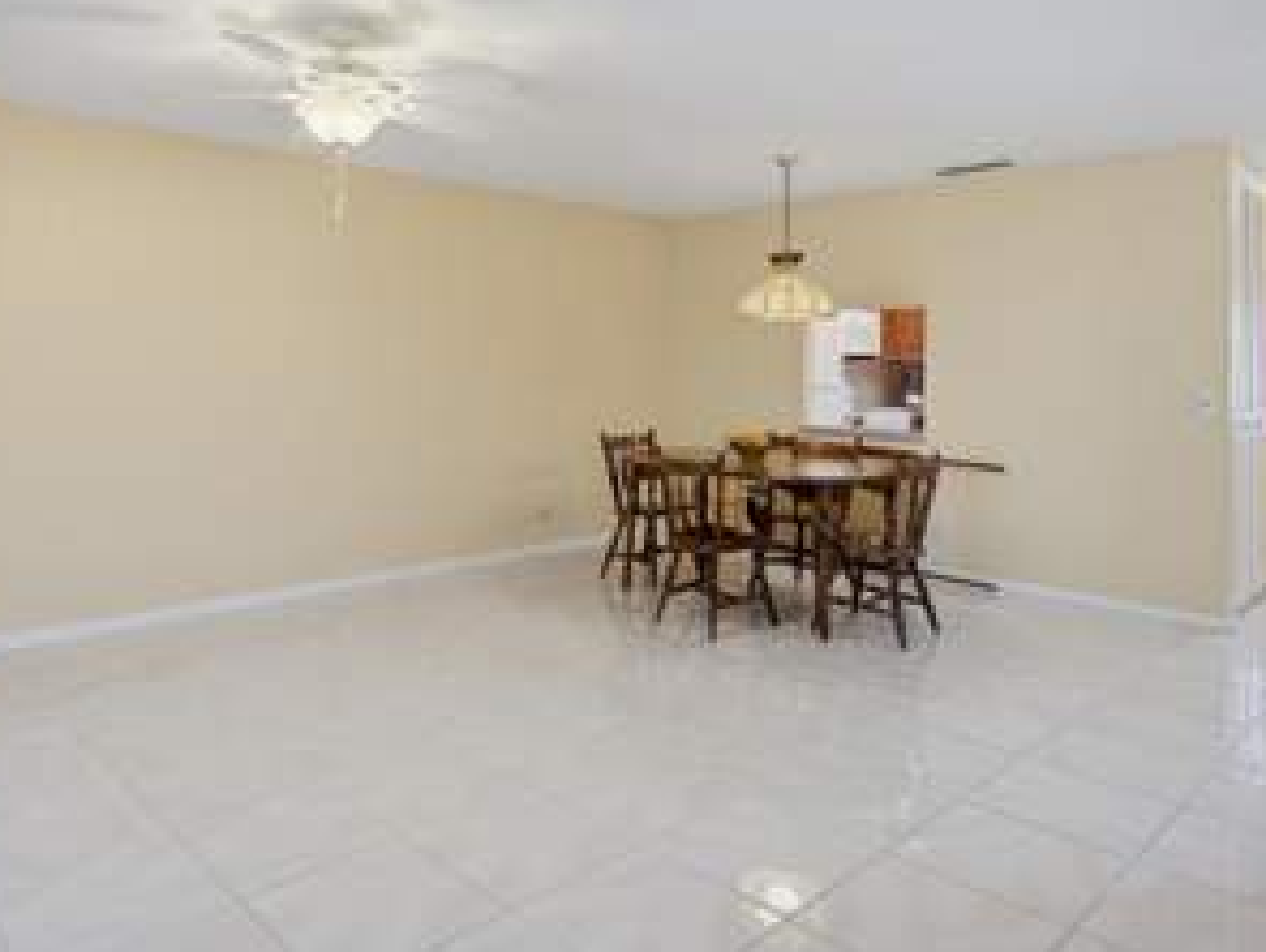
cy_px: 373
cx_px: 558
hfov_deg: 69.1
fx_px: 915
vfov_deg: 54.5
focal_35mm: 25
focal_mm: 16
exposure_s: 1/40
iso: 800
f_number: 3.2
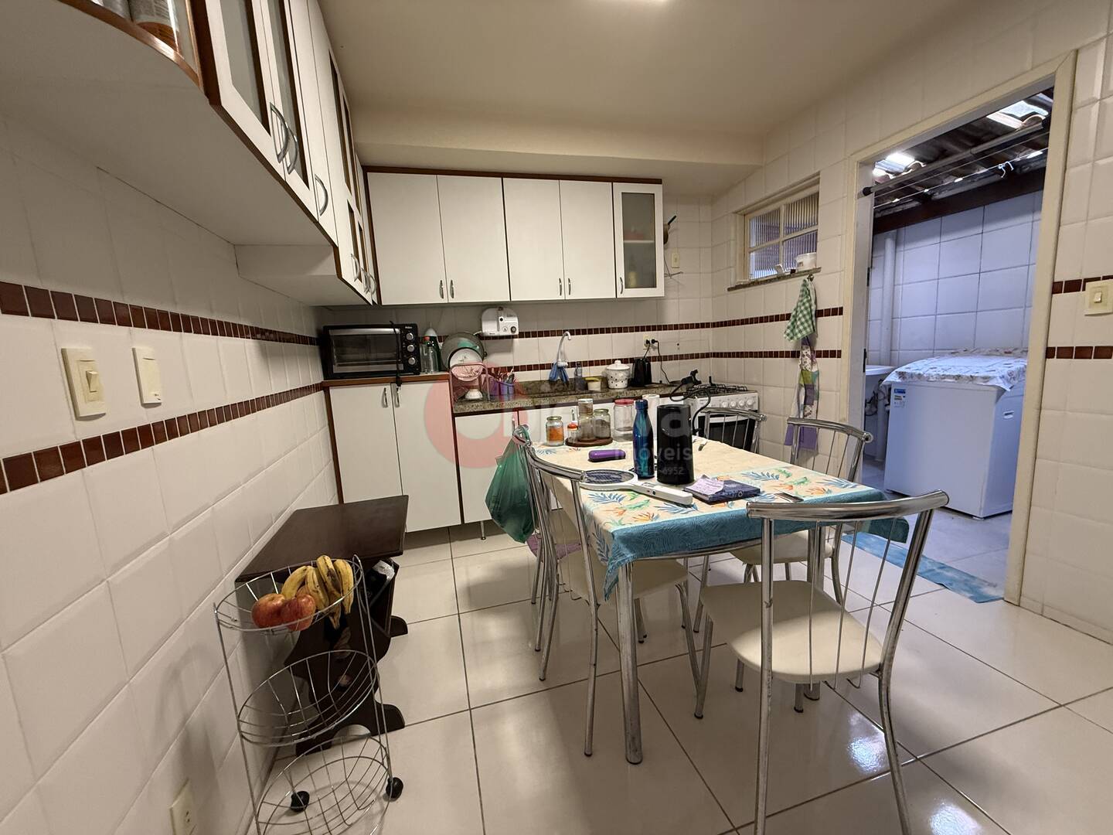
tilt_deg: -8.0
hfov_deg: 102.1
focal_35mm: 14
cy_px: 418
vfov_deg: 85.7
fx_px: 450
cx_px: 556
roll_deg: +3.6
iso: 320
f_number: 2.2
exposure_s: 1/60
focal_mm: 2.22
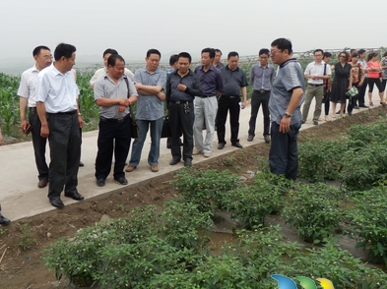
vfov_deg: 40.6
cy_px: 127
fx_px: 391
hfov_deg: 52.3
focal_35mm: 35
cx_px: 156
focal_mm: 4.5
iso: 80
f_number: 3
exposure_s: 1/160
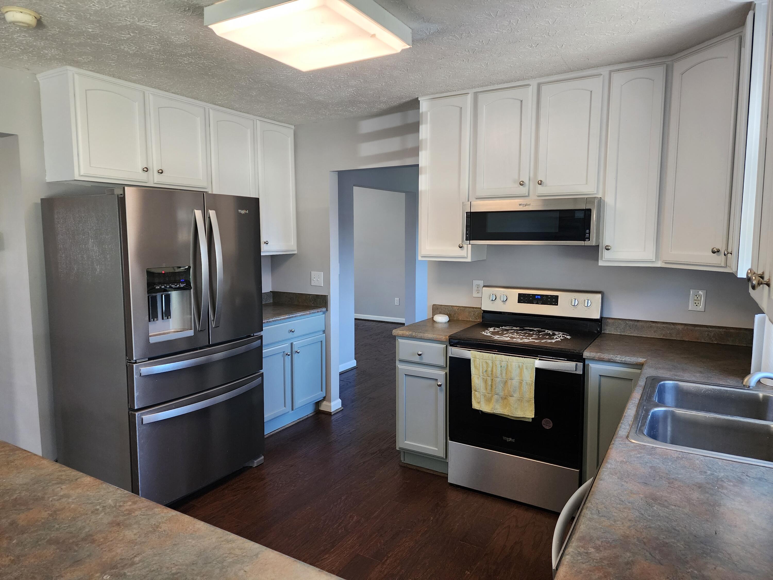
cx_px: 386
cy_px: 290
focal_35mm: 23
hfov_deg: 73.9
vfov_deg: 58.9
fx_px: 514
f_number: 1.8
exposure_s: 1/120
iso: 320
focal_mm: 6.4
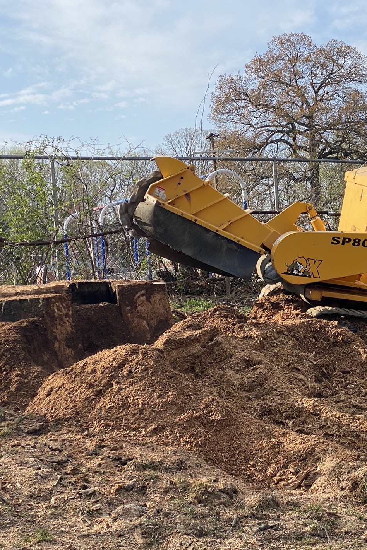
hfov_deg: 18.5
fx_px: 1116
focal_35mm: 73
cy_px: 272
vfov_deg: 27.7
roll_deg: +3.1
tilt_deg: +0.1
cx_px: 300
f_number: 2
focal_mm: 6
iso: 20
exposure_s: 1/1332
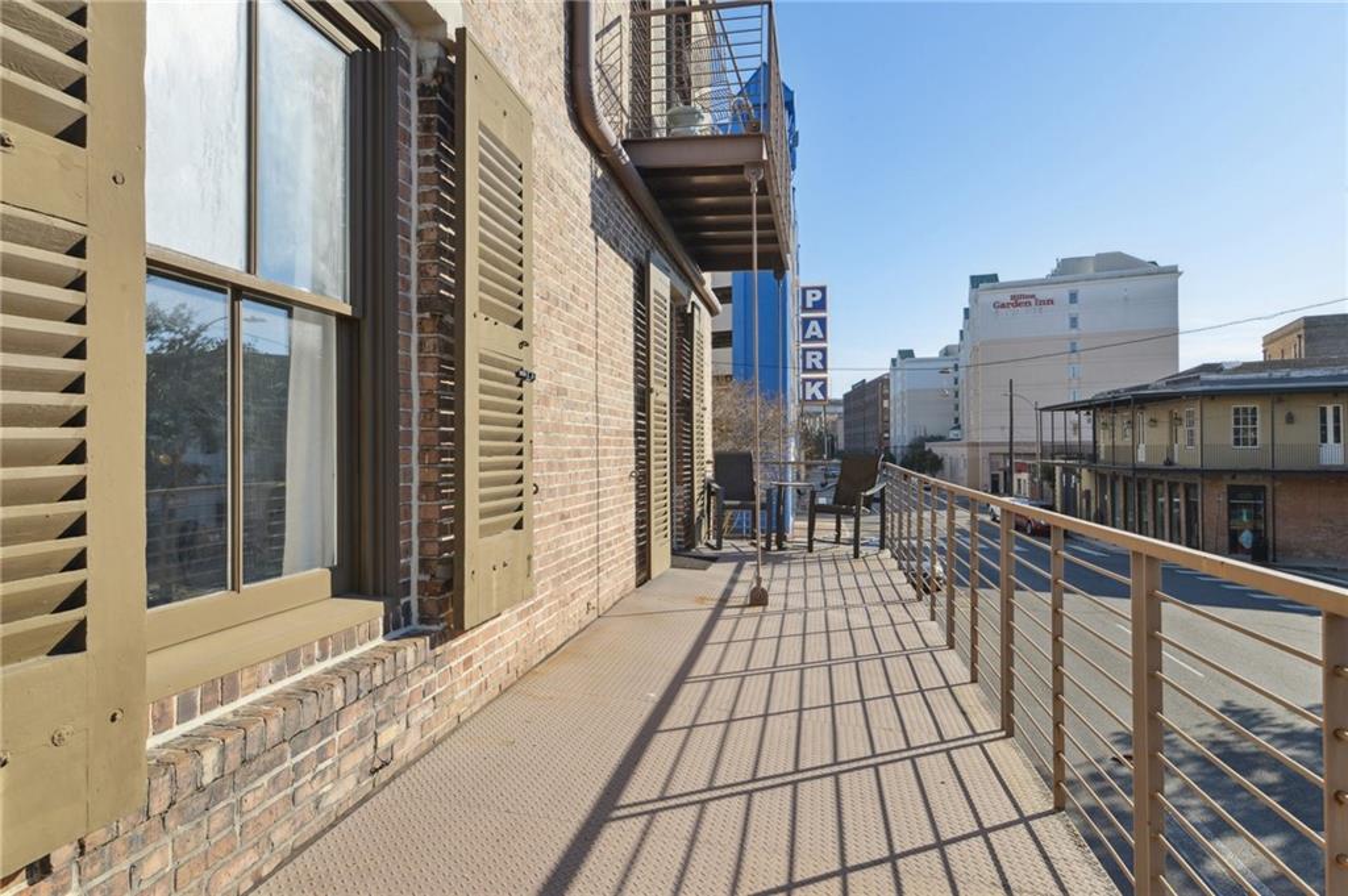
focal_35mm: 20
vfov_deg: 61.8
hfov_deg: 84.0
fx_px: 748
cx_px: 674
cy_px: 448
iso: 400
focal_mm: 20
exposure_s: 1/500
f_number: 13
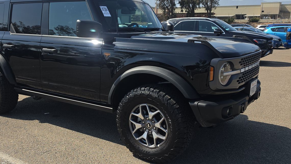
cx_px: 122
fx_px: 270
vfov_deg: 33.7
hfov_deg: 56.4
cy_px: 84
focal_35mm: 35
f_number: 1.4
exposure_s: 1/863
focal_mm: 6.5
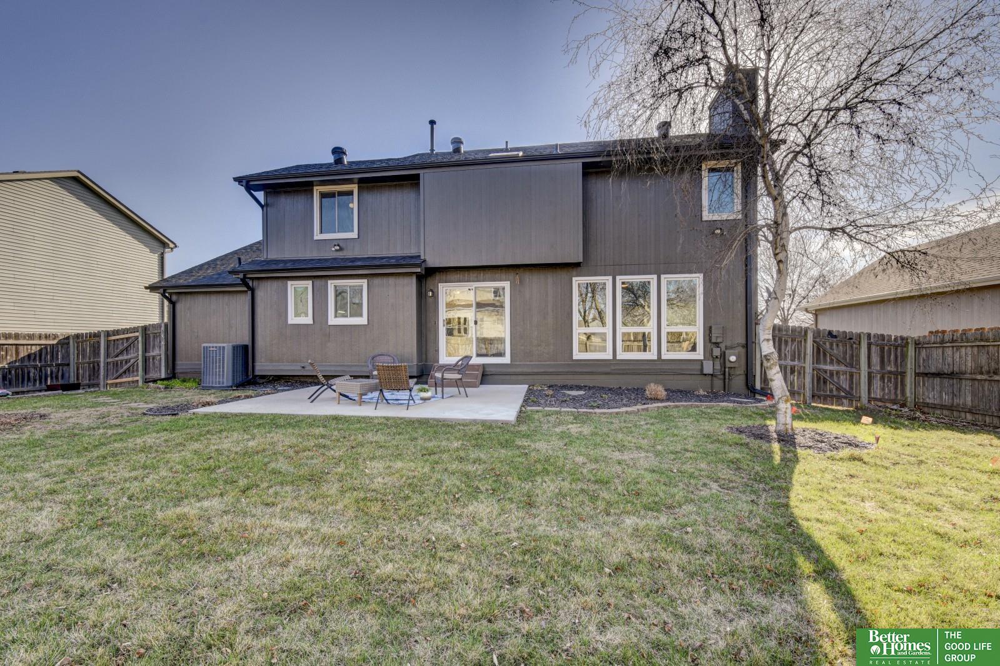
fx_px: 417
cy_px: 333
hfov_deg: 100.4
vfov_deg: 77.3
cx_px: 500
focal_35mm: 15
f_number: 8
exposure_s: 1/200
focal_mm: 10
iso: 400
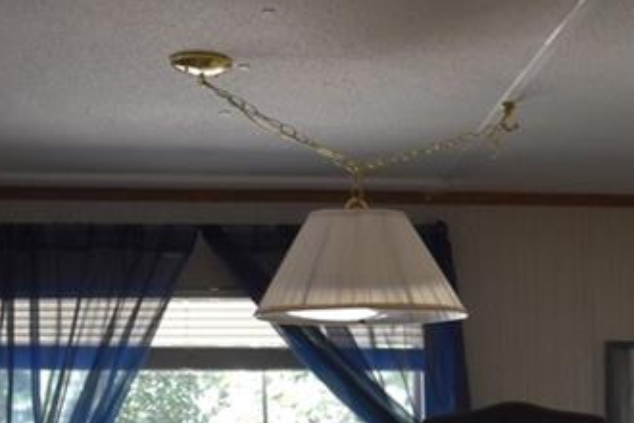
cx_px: 988
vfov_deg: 8.3
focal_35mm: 160
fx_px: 2818
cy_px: 683
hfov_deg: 12.2
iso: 800
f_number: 3.8
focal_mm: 22
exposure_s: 1/160
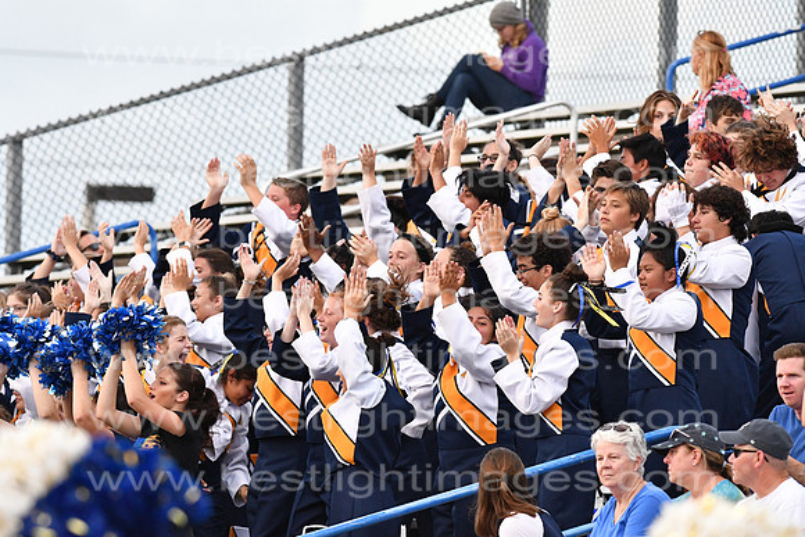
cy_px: 268
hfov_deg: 4.6
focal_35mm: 450
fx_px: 10064
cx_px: 402
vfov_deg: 3.1
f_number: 5.6
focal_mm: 300
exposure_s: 1/800
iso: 3200
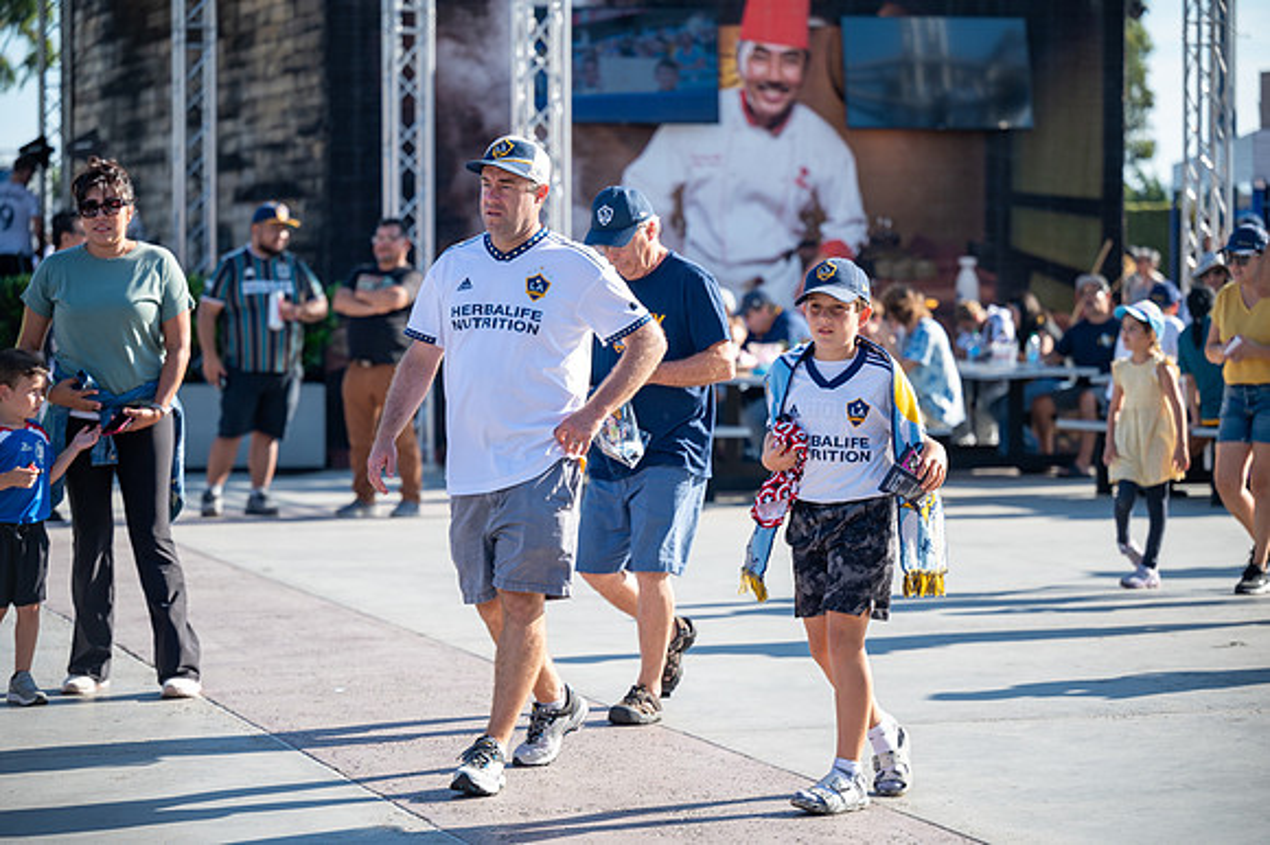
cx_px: 635
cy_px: 422
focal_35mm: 105
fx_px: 3702
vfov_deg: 13.0
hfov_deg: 19.5
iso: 100
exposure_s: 1/640
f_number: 2.8
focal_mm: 105
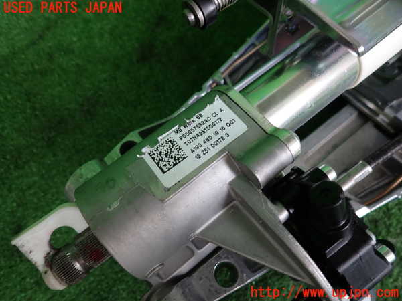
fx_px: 290
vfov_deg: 54.9
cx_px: 201
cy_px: 150
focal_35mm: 25
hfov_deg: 69.4
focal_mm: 4.5
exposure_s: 1/60
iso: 200
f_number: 2
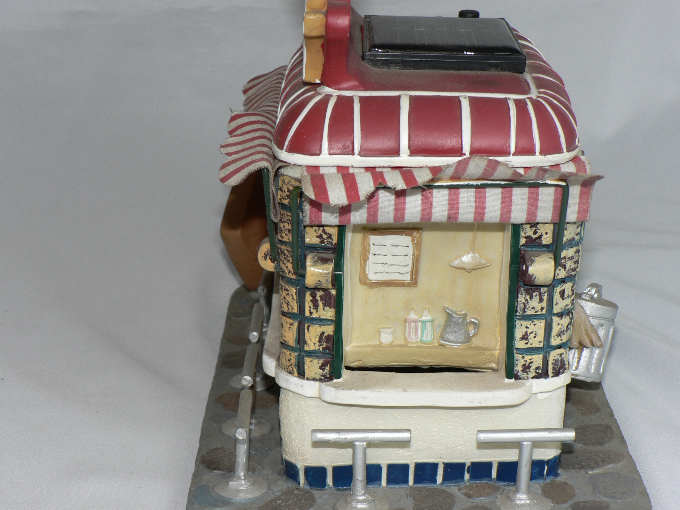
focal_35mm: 62
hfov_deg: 31.2
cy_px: 273
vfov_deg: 23.6
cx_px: 340
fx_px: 1218
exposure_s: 1/60
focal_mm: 9.3
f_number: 4
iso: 80
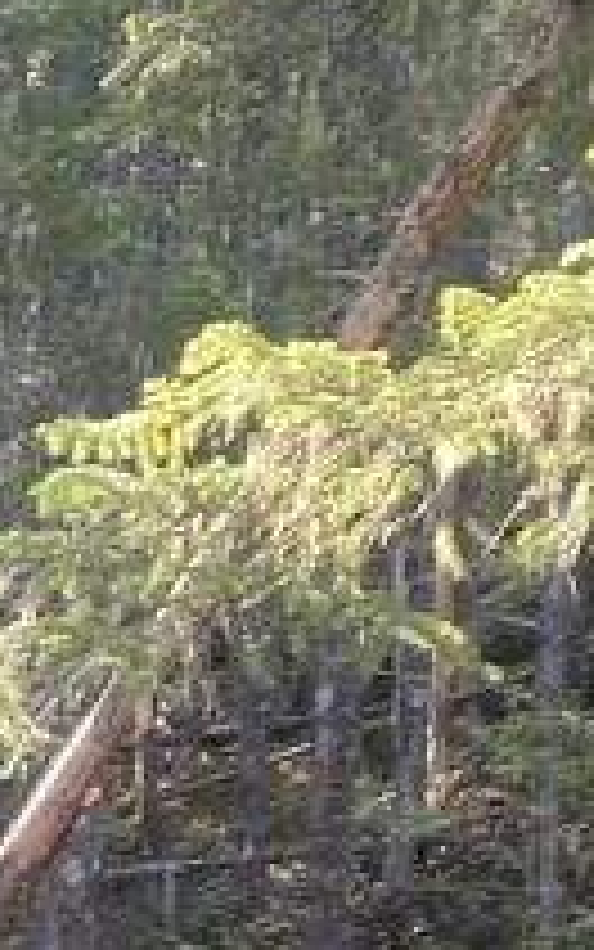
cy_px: 1819
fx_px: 3727
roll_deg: -2.4
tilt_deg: -2.9
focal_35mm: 144
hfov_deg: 8.0
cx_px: -1098
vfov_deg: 12.9
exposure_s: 1/121
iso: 80
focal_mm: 3.99
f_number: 1.8
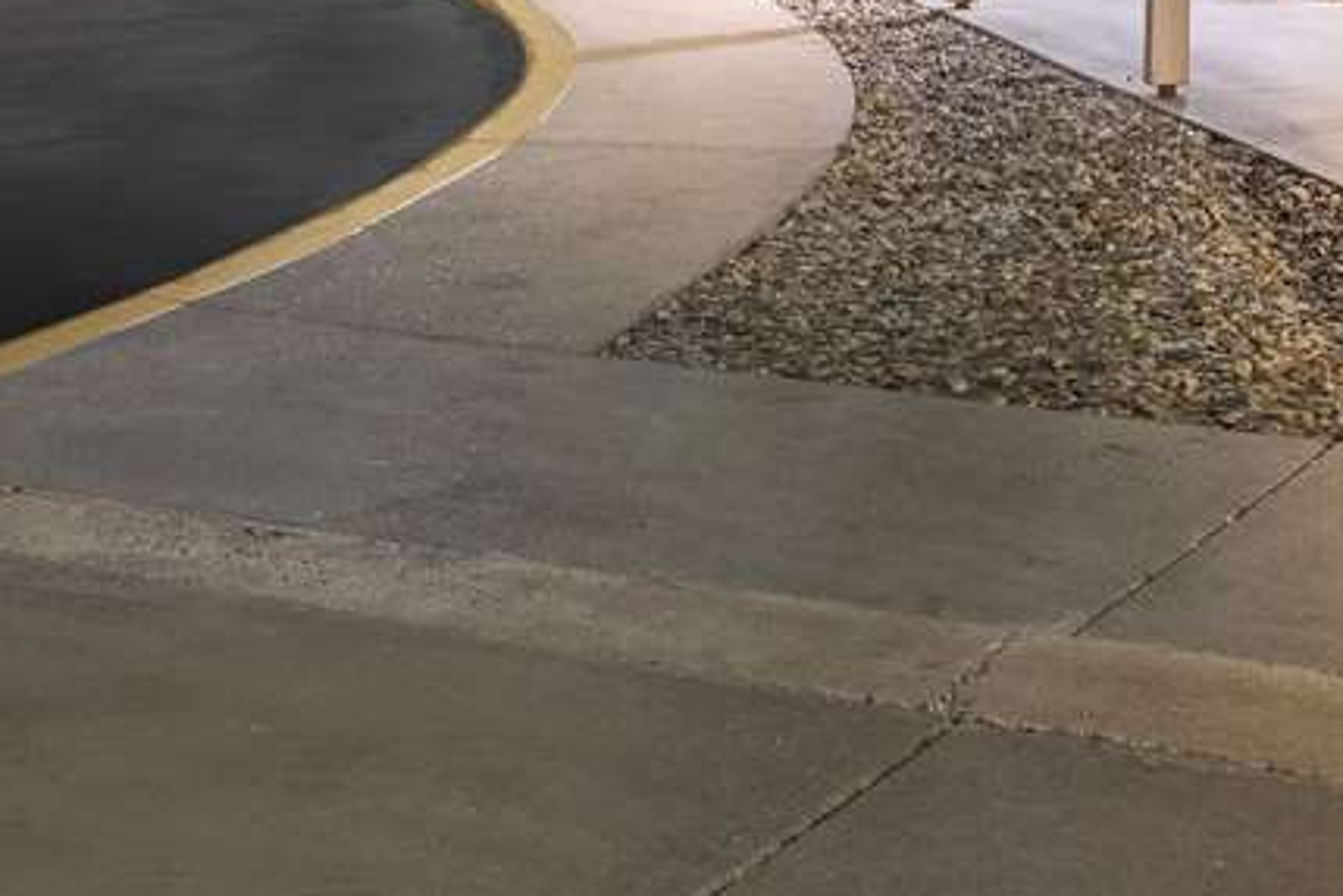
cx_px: 520
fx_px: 3133
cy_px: -279
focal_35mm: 84
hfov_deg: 24.1
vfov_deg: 15.5
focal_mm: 24
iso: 1000
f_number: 11
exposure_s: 5
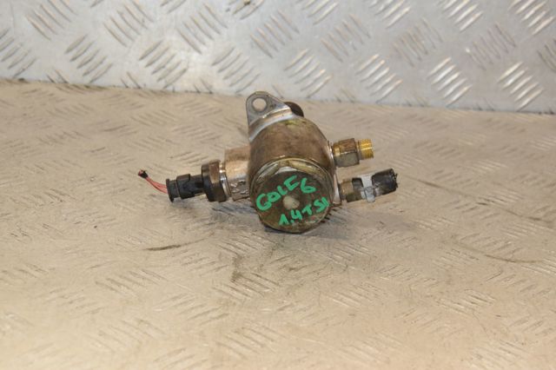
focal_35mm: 78
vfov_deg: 17.5
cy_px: 185
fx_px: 1204
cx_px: 278
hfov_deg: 26.0
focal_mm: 52
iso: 1600
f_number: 8
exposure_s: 1/200
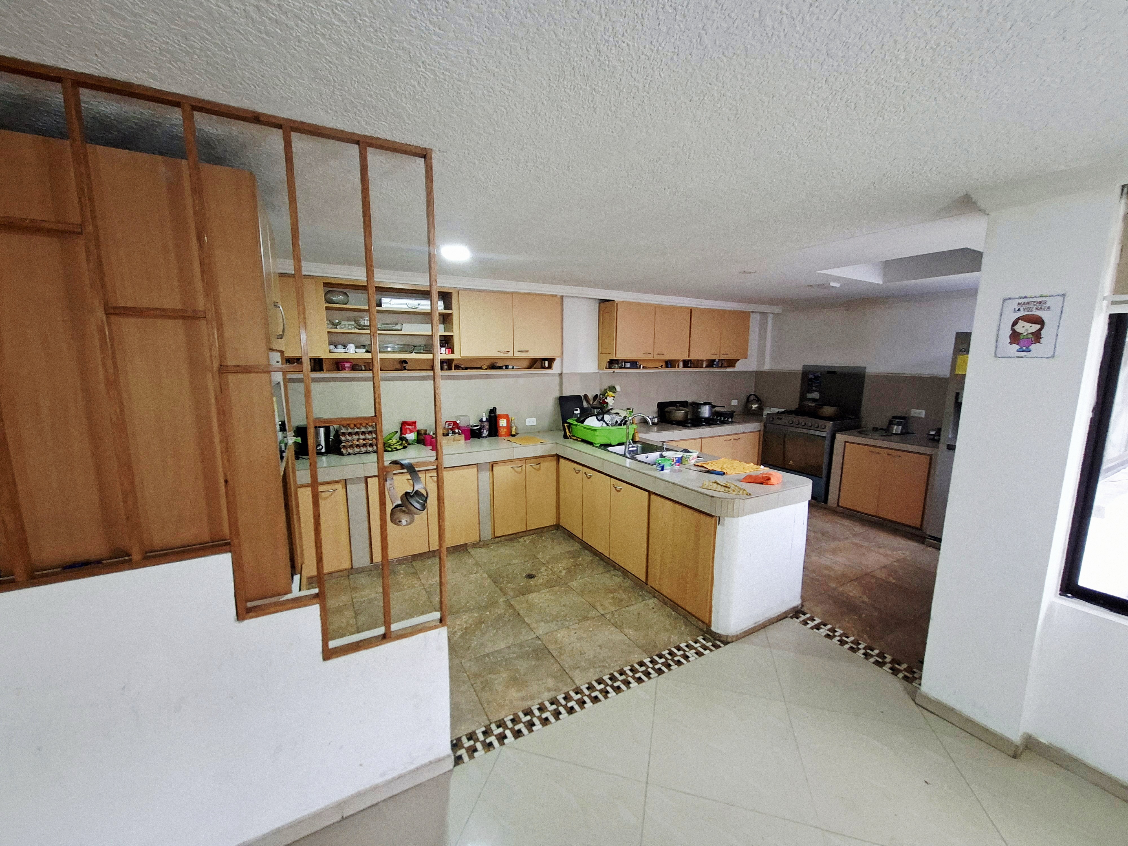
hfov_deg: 106.2
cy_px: 423
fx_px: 424
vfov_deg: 89.9
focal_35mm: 13
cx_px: 564
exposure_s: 1/24
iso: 200
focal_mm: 1.74
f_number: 2.2
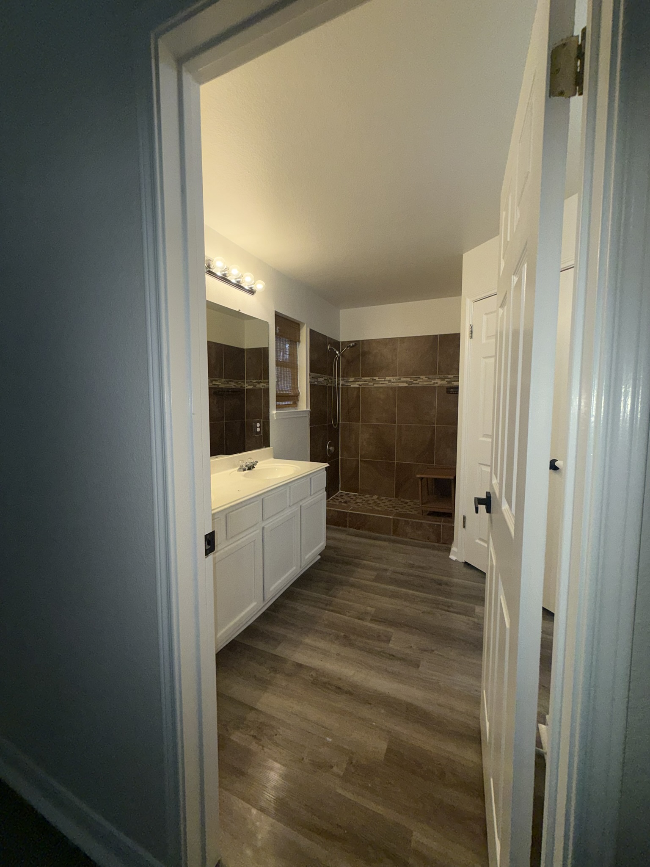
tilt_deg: -3.5
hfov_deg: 85.7
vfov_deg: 102.1
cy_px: 434
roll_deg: +0.5
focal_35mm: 14
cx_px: 325
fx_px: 351
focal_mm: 2.22
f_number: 2.2
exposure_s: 1/122
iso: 40
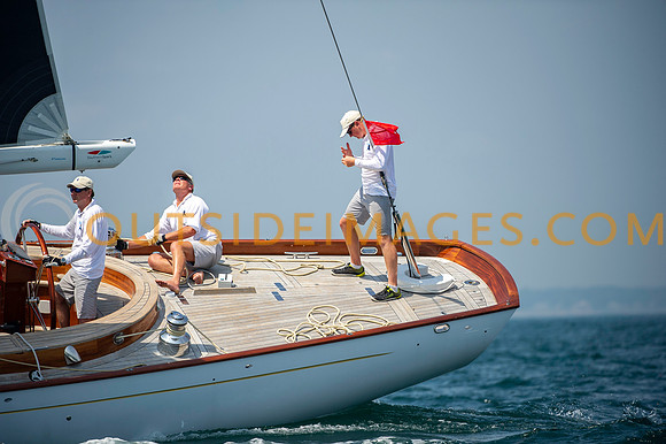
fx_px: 6101
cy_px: 222
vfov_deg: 4.2
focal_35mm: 330
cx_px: 333
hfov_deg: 6.2
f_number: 5
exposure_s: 1/3200
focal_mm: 330
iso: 400
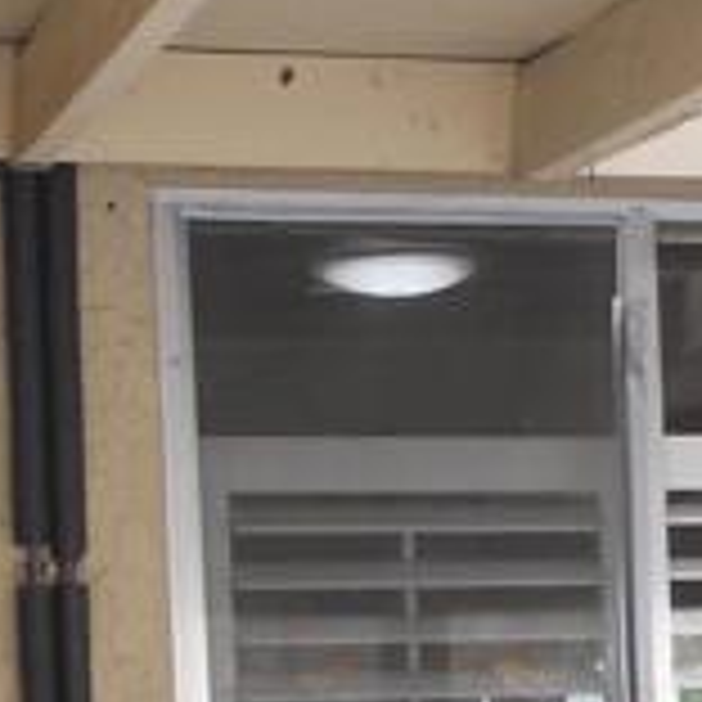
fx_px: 3602
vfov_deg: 11.0
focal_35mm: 157
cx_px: 1152
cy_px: 814
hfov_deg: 10.6
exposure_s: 1/40
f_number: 3.2
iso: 80
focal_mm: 4.9
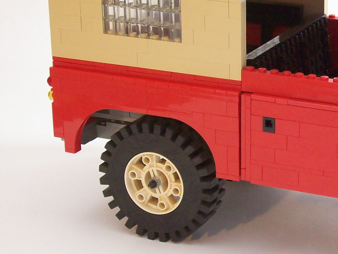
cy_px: 117
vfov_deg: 13.3
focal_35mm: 111
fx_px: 1084
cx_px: 329
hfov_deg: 17.4
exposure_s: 1/44.1
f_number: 3.4
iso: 160
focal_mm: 9.4
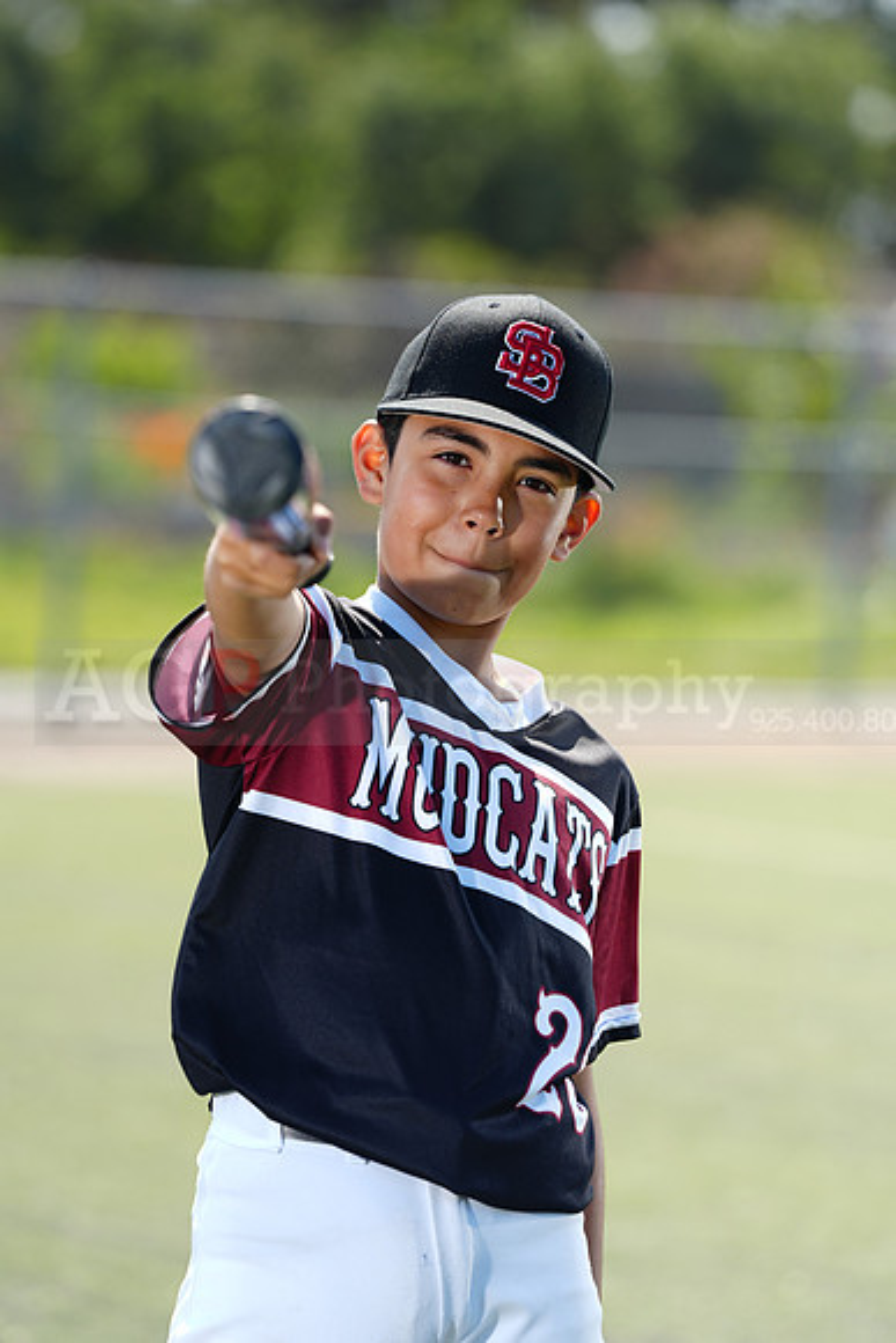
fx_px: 7462
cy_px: 672
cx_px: 448
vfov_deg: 10.3
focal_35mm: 200
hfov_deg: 6.9
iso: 64
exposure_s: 1/250
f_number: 4.5
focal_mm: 200
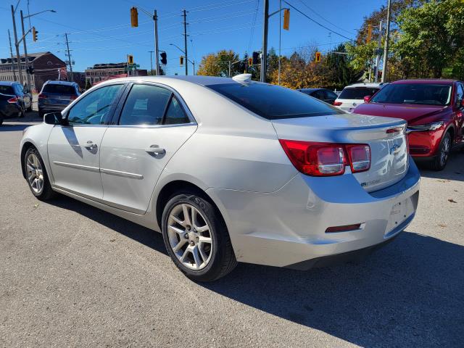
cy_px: 174
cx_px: 232
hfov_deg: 67.3
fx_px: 349
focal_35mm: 26
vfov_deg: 53.1
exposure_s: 1/2737
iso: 40
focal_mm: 5.4
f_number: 1.8
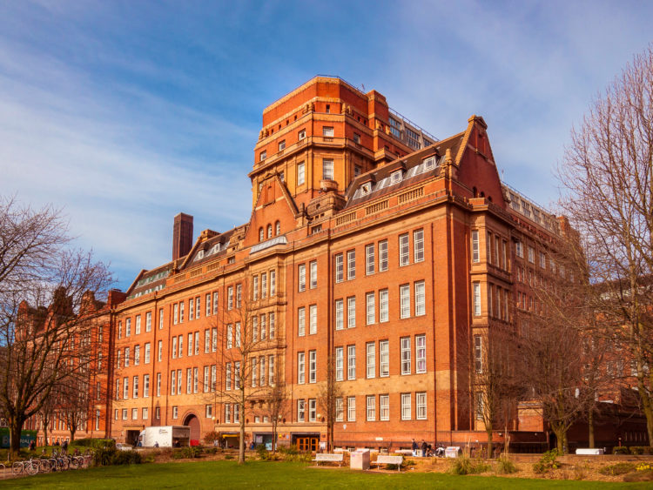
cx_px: 326
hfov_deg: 63.4
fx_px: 528
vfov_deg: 49.8
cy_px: 245
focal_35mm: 28
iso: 200
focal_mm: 14
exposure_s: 1/640
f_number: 7.1
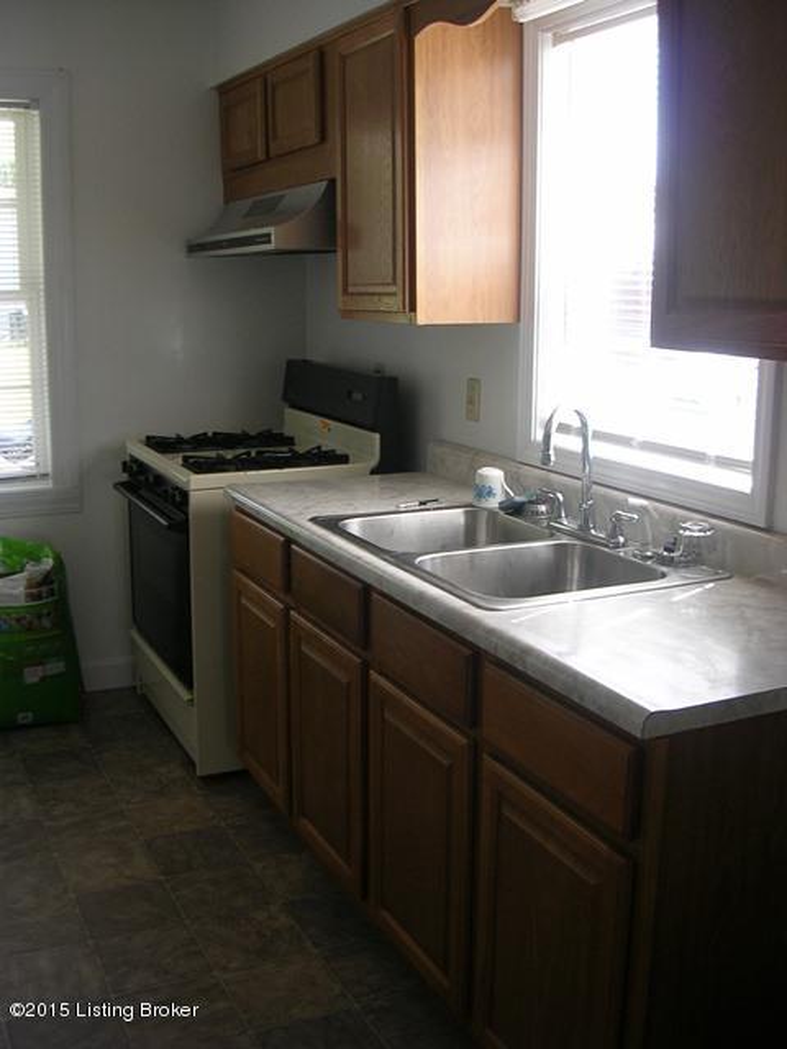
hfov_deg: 37.7
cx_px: 394
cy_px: 524
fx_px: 1152
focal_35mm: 38
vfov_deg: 49.0
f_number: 2.8
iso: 50
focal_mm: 5.8
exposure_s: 1/45.4
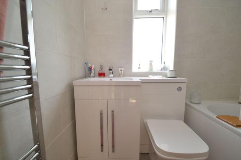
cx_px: 120
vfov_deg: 77.4
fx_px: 100
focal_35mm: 15
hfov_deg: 100.4
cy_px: 80
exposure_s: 1/80
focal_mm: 10
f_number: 4.5
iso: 400
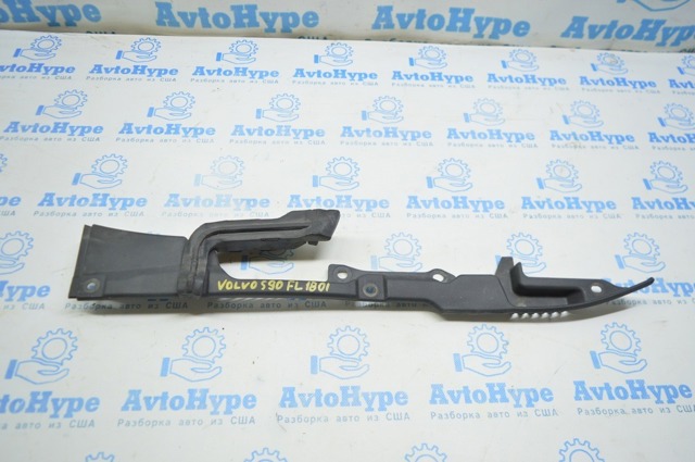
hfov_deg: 67.4
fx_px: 521
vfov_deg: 47.8
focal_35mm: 27
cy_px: 231
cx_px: 348
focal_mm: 18
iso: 400
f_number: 3.5
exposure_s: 1/40
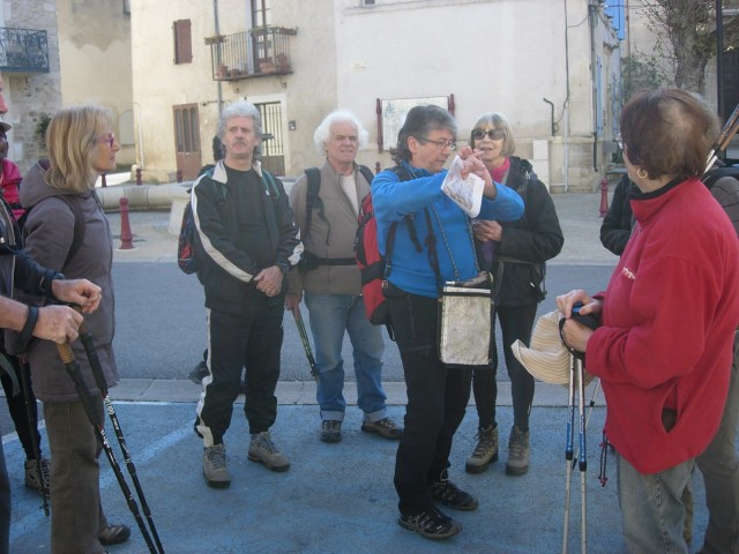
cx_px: 370
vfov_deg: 37.7
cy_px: 277
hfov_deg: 49.0
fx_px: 811
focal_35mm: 38
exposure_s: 1/342
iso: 64
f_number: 2.8
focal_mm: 7.8
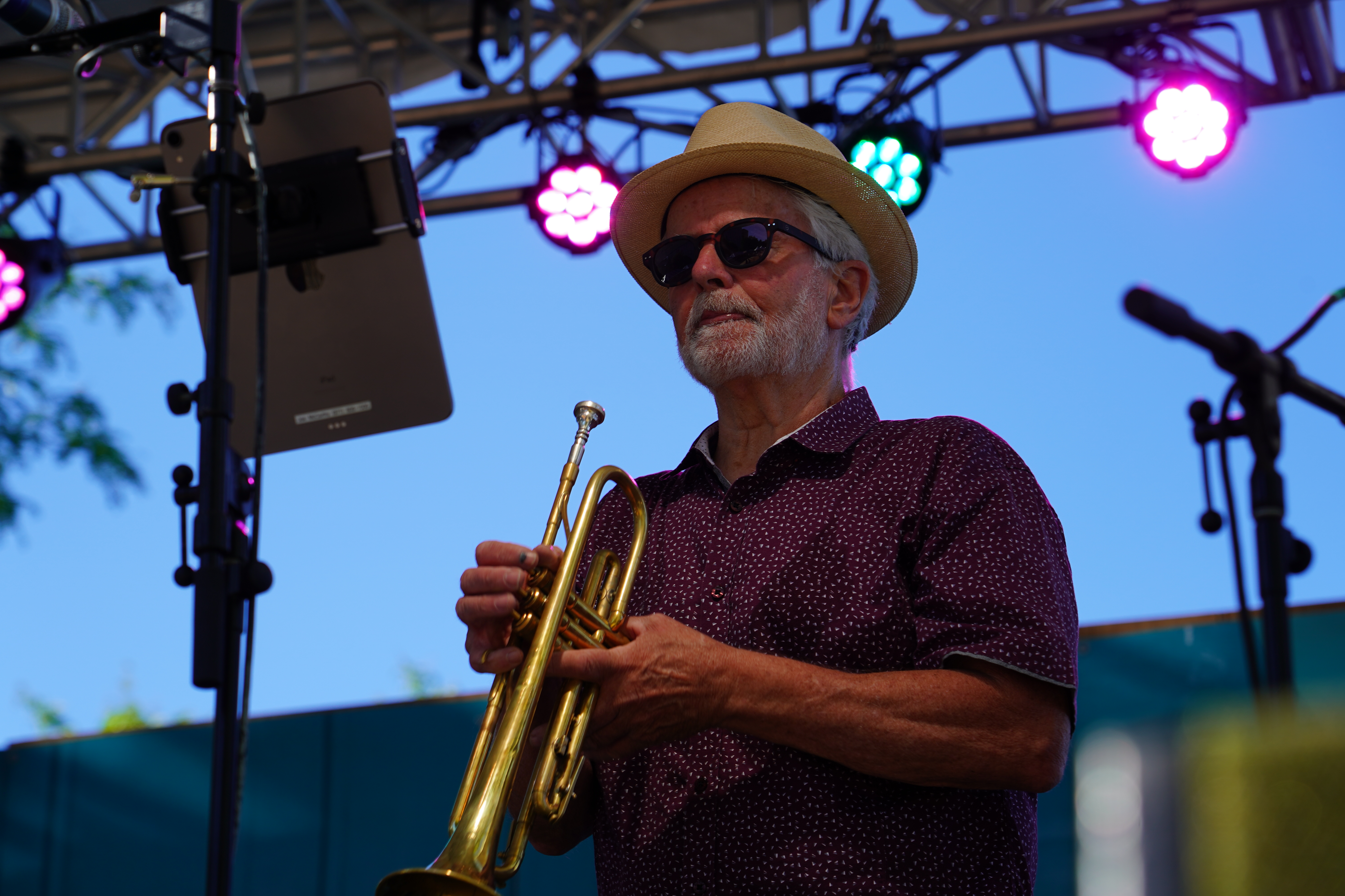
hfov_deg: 19.5
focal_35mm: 105
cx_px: 672
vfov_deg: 13.0
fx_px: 3923
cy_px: 448
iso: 100
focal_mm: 105
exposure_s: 1/200
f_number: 6.3
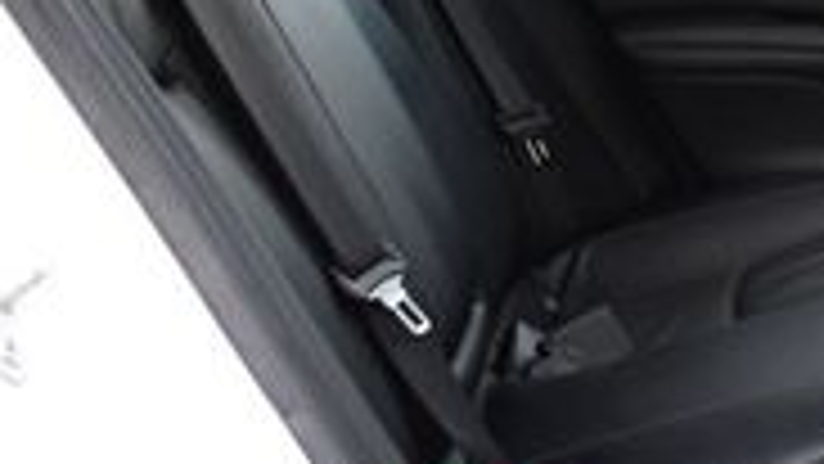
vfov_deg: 12.2
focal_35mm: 99
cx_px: 1180
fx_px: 2163
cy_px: 194
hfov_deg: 19.3
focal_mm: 18
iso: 1600
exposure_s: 1/15
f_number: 5
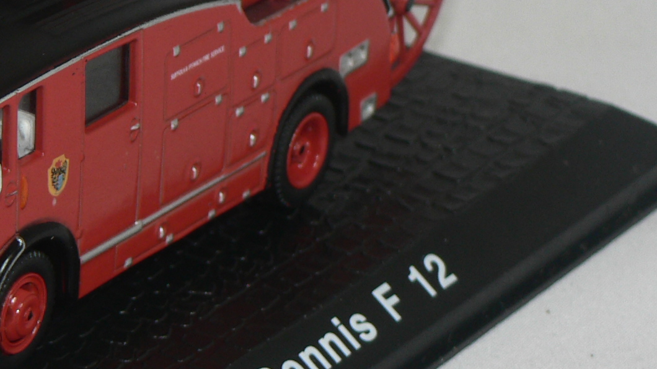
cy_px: 109
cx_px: 45
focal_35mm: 250
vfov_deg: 4.9
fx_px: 4355
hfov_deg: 8.6
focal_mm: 15.8
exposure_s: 1/60
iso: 80
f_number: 3.2
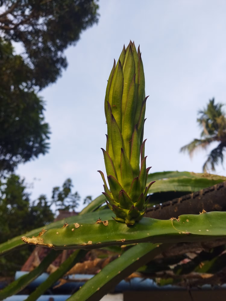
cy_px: 150
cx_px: 113
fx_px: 235
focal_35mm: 27
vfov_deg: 65.3
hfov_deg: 51.4
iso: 101
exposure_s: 1/1423
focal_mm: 4.71
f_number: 1.79
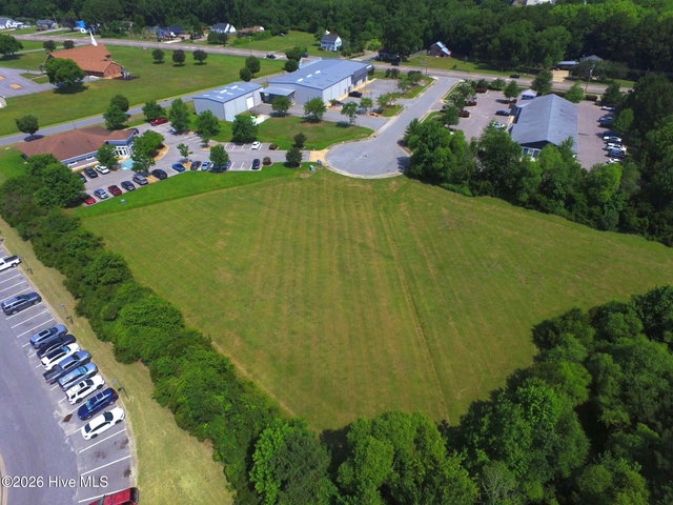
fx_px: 389
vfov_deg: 66.0
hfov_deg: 81.7
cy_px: 252
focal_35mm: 20
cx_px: 336
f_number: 2.8
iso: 100
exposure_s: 1/3289
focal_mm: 3.61
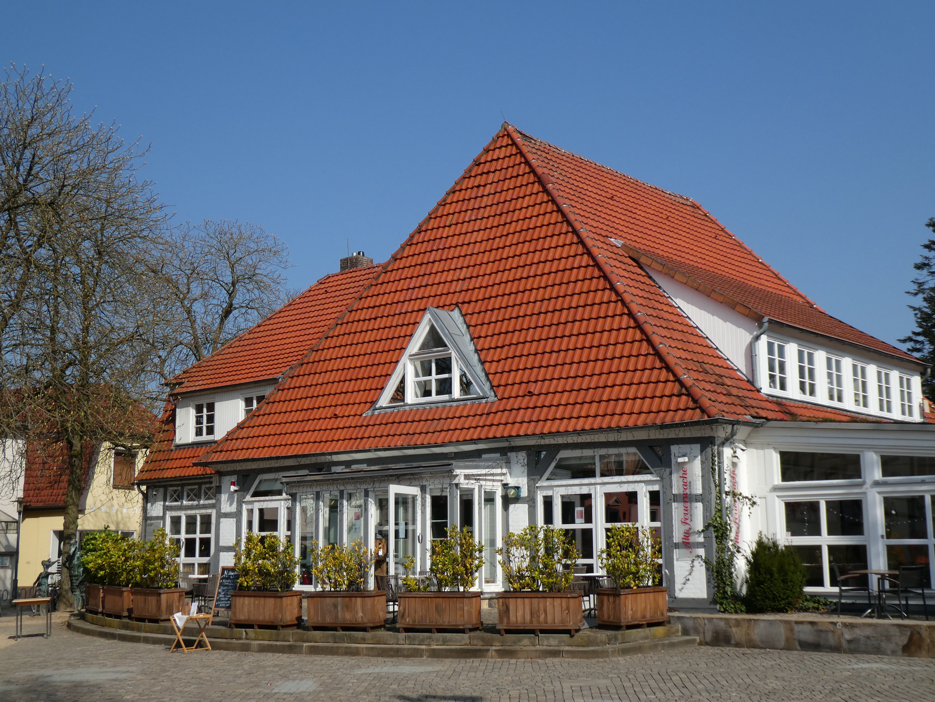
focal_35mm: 44
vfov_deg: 32.9
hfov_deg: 42.9
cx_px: 468
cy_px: 351
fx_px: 1188
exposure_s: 1/1000
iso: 80
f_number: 3.9
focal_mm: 7.8
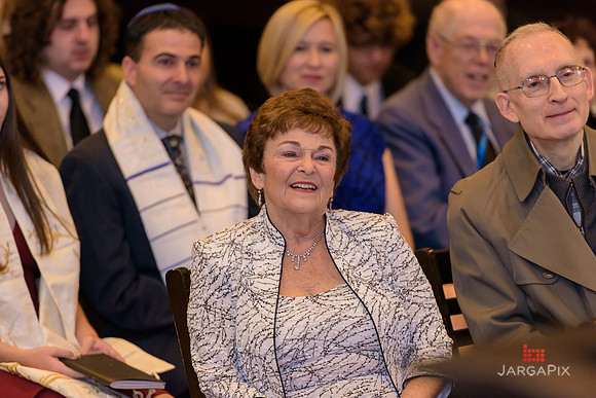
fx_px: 3312
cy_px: 199
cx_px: 298
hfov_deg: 10.3
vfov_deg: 6.9
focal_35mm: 200
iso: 1600
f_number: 3.2
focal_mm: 200
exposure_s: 1/125
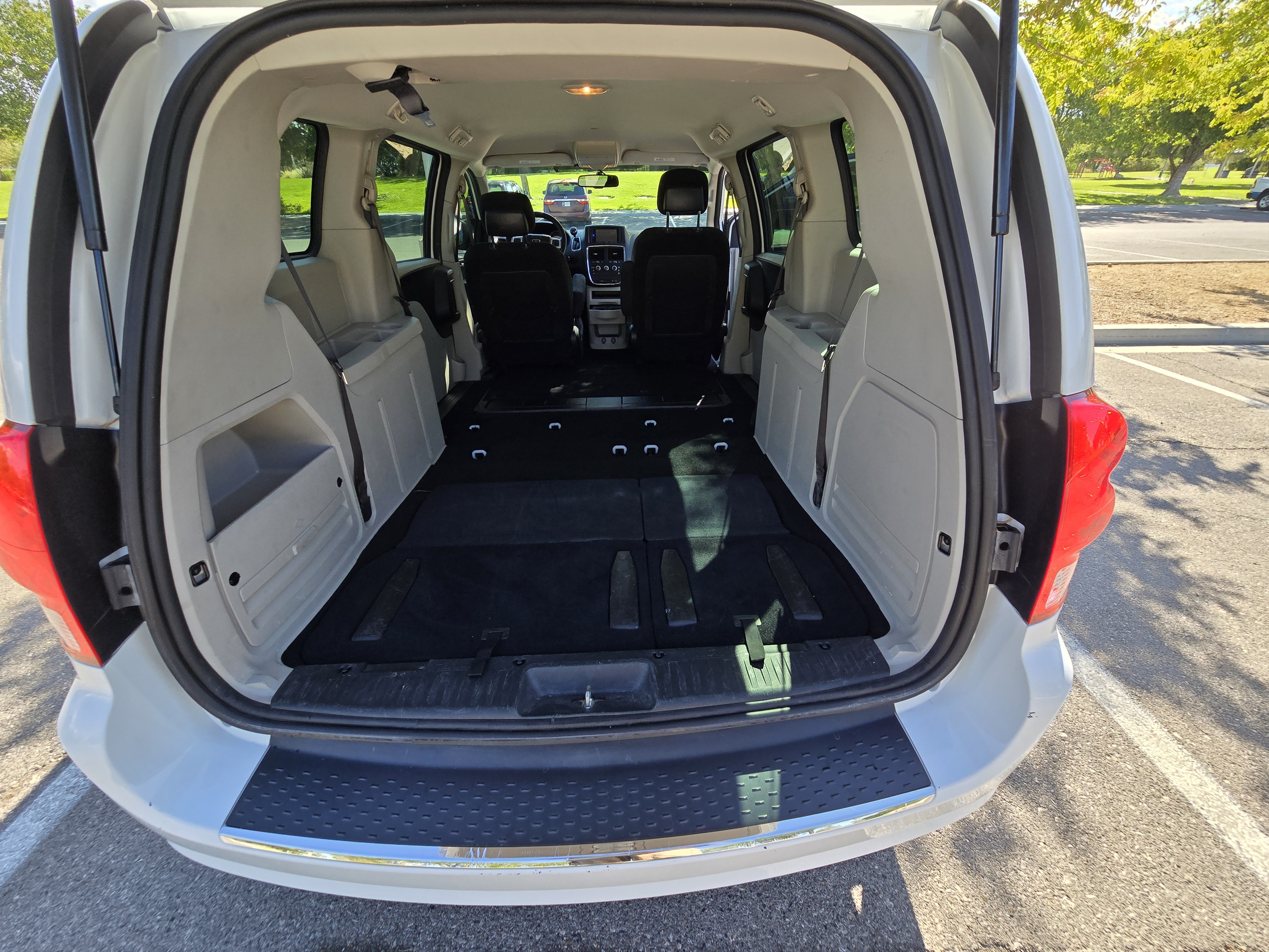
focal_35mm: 13
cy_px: 476
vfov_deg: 89.9
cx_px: 634
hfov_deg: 106.2
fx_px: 477
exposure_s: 1/360
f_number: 2.2
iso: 50
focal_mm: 2.2
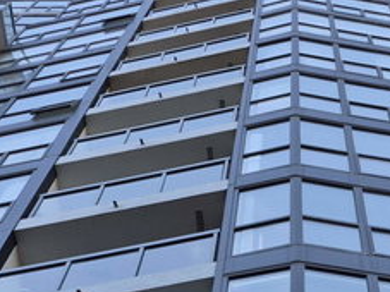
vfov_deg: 17.0
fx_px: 912
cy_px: 392
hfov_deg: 23.9
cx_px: 287
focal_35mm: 81
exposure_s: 1/1018
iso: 80
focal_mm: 5.4
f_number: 1.8
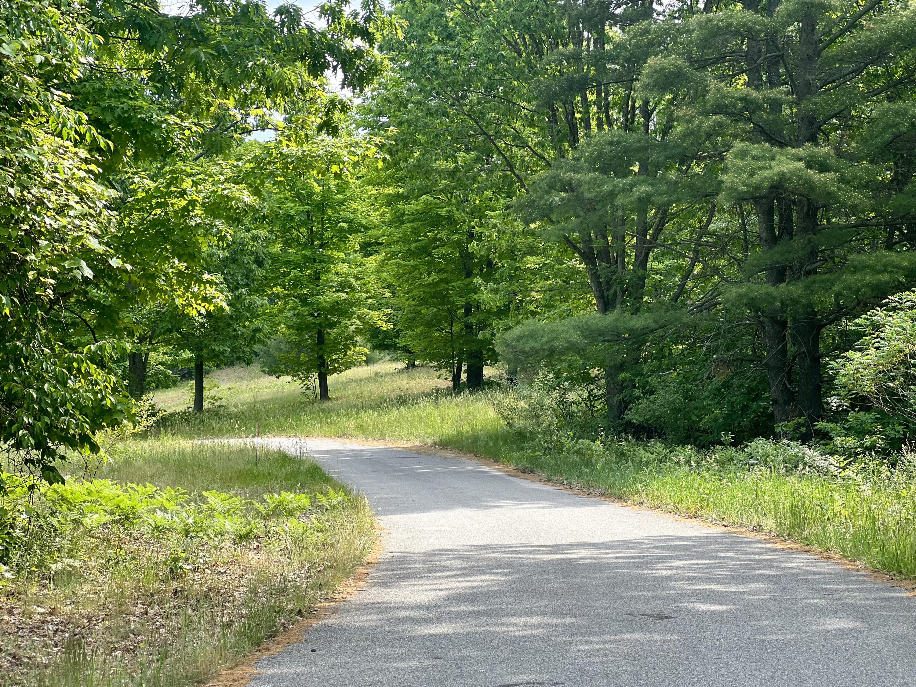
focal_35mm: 77
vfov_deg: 19.1
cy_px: 344
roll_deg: +1.4
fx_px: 2038
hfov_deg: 25.3
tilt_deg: +0.8
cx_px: 458
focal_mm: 9
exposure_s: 1/165
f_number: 2.8
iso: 25
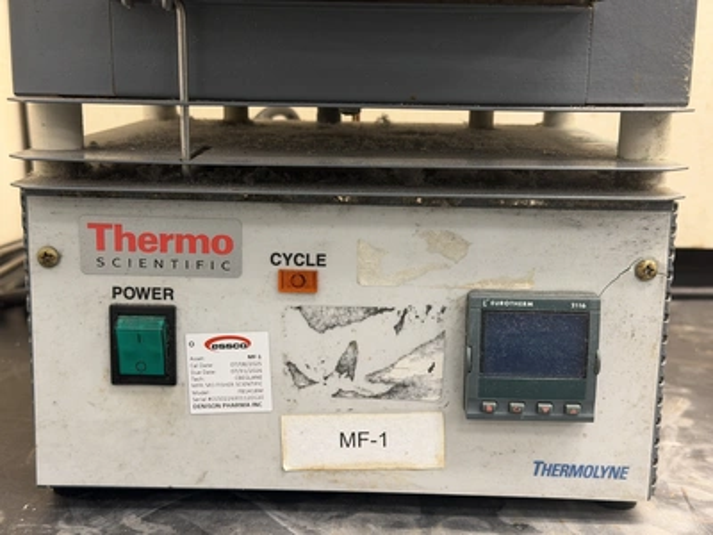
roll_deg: +0.2
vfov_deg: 30.3
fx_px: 989
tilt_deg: -11.9
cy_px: 268
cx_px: 356
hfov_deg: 39.7
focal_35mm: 48
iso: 125
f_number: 1.78
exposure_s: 1/42
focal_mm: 6.76
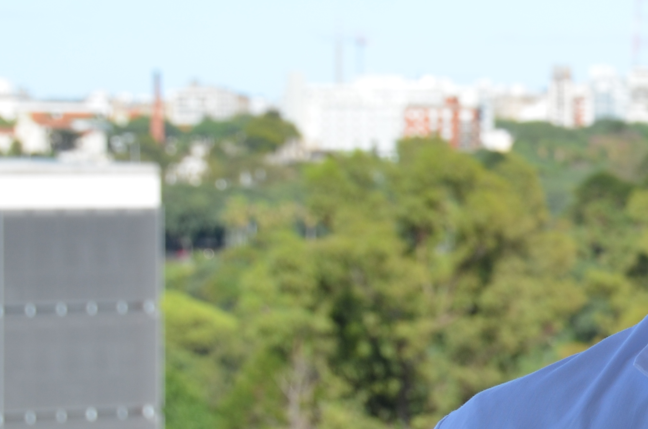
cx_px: 862
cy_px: 215
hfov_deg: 11.4
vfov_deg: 7.8
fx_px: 3143
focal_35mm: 175
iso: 125
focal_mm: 40
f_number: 8
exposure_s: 1/250
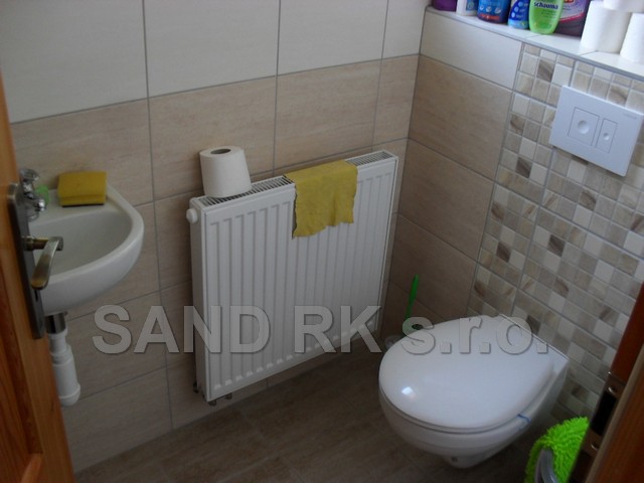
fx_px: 651
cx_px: 322
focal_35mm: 35
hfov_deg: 52.6
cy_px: 242
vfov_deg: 40.7
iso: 120
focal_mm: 6.3
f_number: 3.2
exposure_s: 1/45
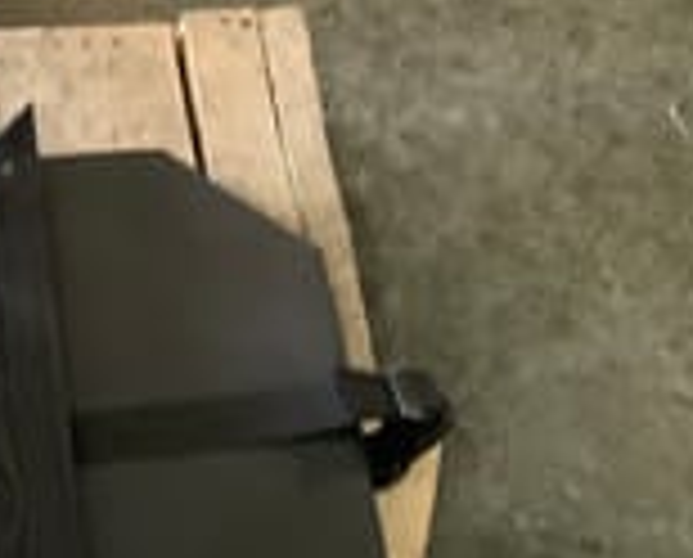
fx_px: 2015
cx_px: -310
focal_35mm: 98
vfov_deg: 15.1
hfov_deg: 17.7
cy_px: 695
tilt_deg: -64.8
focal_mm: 3.3
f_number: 2.4
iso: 640
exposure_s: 1/25
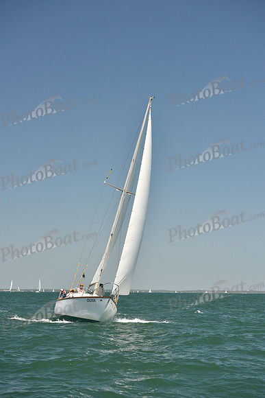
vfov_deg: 23.6
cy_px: 199
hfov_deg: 15.9
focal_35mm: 86
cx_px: 132
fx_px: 949
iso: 250
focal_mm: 86
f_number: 5
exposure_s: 1/800
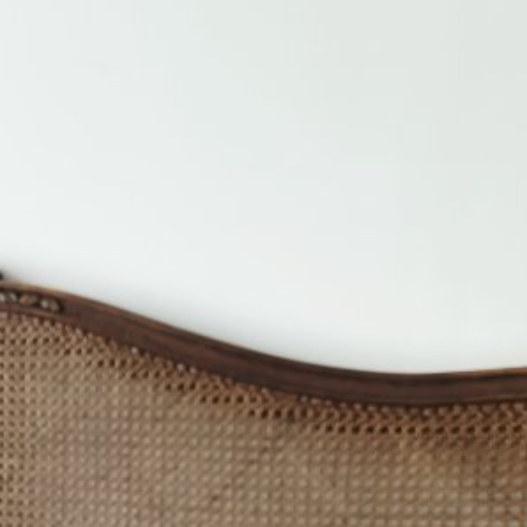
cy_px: 803
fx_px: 1412
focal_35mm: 82
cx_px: 53
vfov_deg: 18.6
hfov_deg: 20.7
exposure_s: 1/180
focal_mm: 5.4
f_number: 1.8
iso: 125
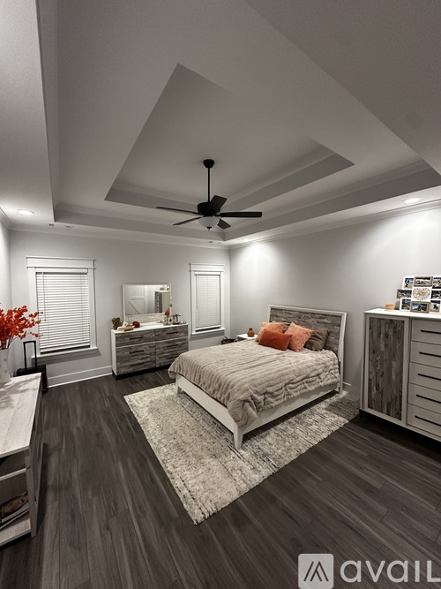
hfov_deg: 85.7
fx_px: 238
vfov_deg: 102.1
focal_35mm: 14
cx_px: 220
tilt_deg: -2.9
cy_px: 294
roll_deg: -0.1
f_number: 2.2
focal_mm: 2.22
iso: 320
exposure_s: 1/60
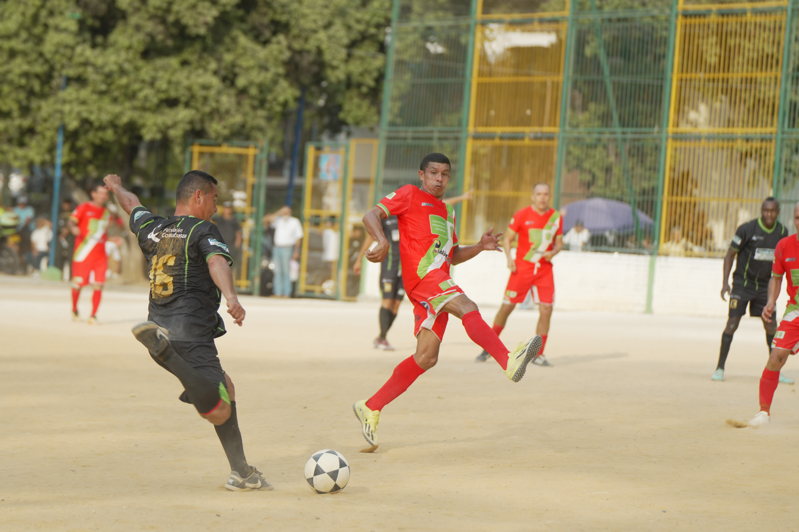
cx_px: 400
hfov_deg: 12.2
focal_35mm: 168
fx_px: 3728
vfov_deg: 8.2
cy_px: 266
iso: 250
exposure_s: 1/500
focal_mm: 112
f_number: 2.8
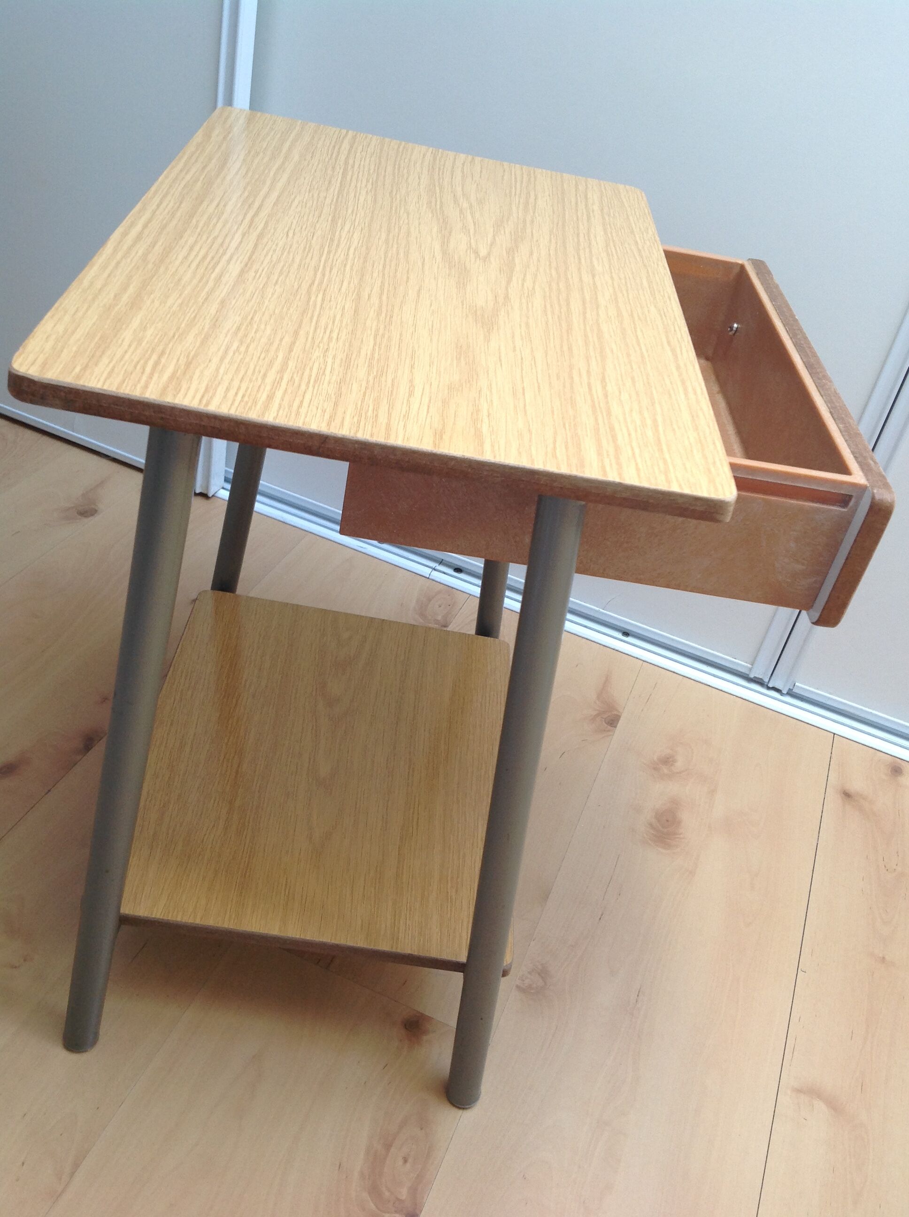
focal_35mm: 35
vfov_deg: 52.7
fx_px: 1229
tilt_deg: -36.2
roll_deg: -12.0
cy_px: 608
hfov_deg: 40.6
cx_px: 454
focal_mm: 4.28
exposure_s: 1/24
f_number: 2.4
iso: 50
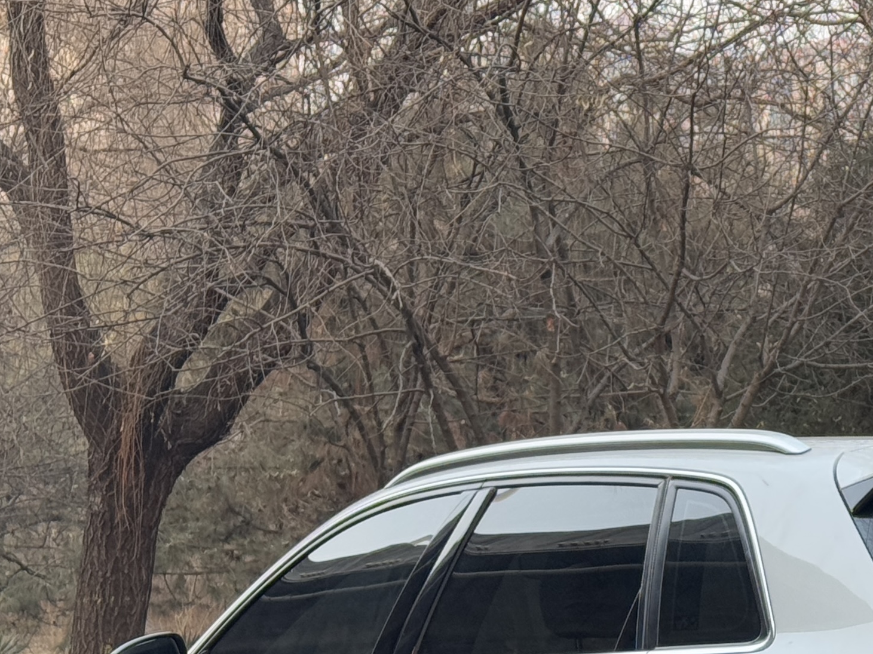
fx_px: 2773
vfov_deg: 13.3
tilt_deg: +0.8
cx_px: 816
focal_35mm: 110
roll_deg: +0.1
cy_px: 671
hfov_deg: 17.6
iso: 100
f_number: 1.78
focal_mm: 6.76
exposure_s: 1/113
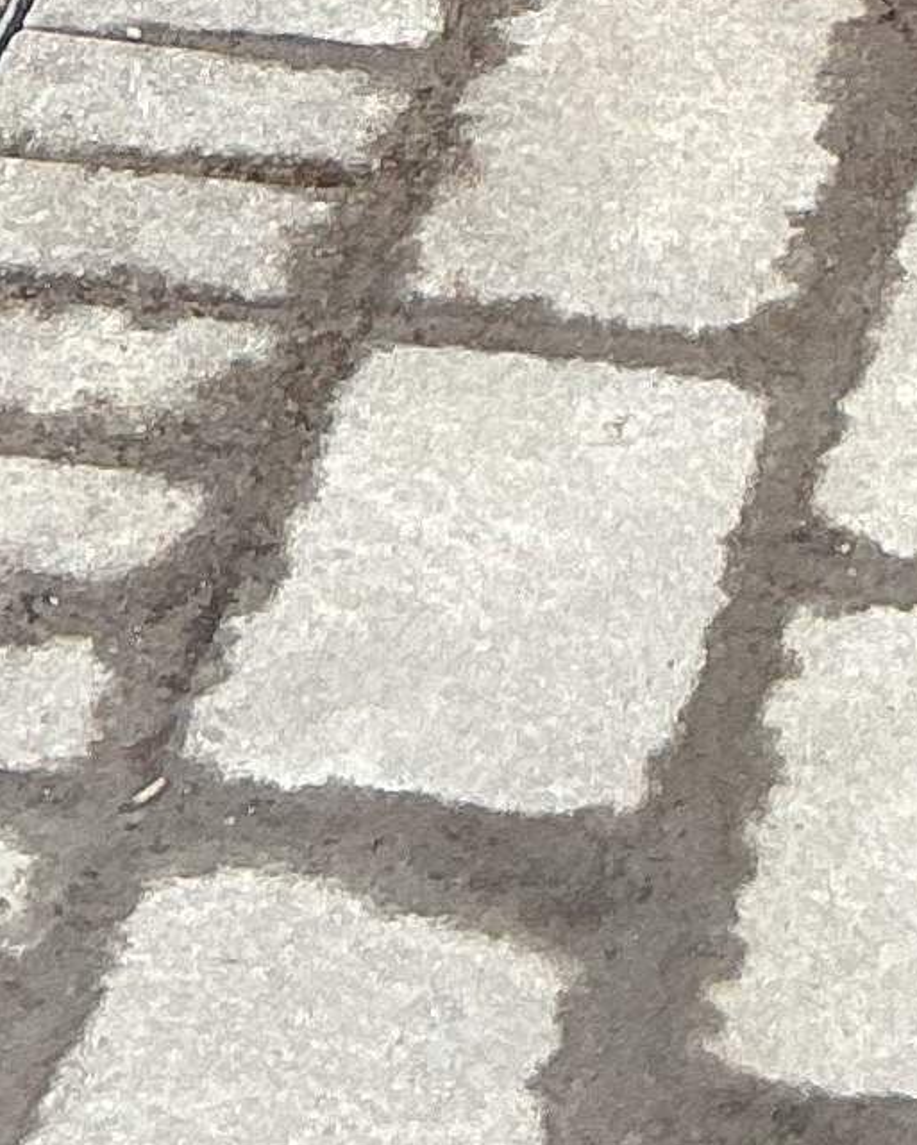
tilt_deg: -16.9
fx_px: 6037
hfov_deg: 8.6
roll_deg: +0.9
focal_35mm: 178
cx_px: 871
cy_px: -1842
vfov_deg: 9.4
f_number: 1.8
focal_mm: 3
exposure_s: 1/277
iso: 25
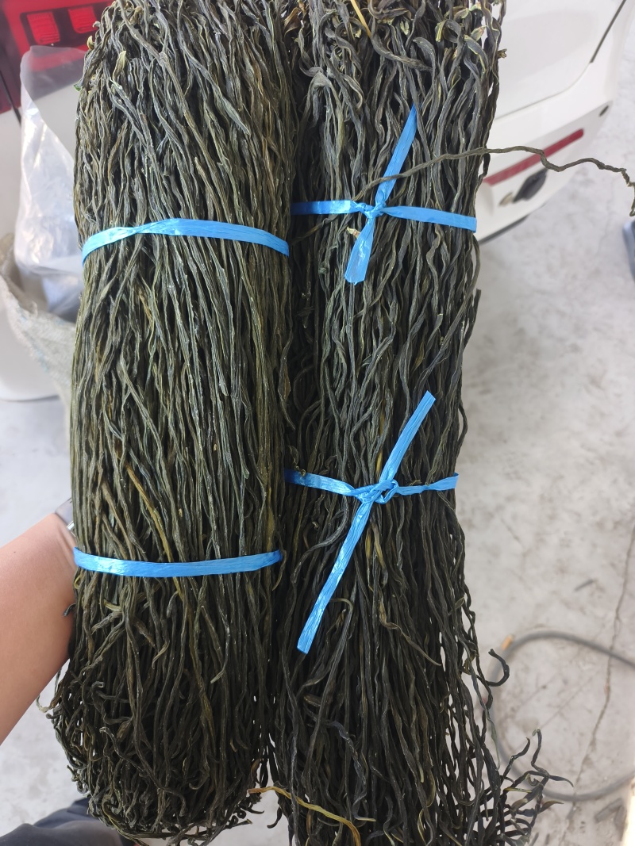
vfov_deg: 73.9
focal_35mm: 23
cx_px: 318
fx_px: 563
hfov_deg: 58.9
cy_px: 423
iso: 244
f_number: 1.75
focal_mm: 5.5
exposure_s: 1/100
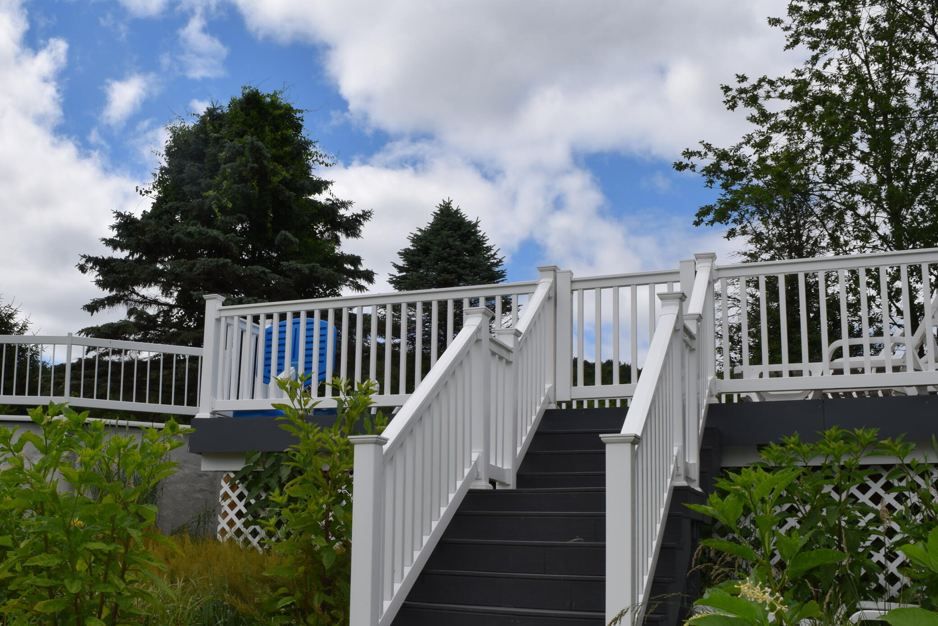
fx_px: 1016
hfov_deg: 48.8
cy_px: 427
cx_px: 323
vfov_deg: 33.8
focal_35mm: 39
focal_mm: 18
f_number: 11
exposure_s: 1/200
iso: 100
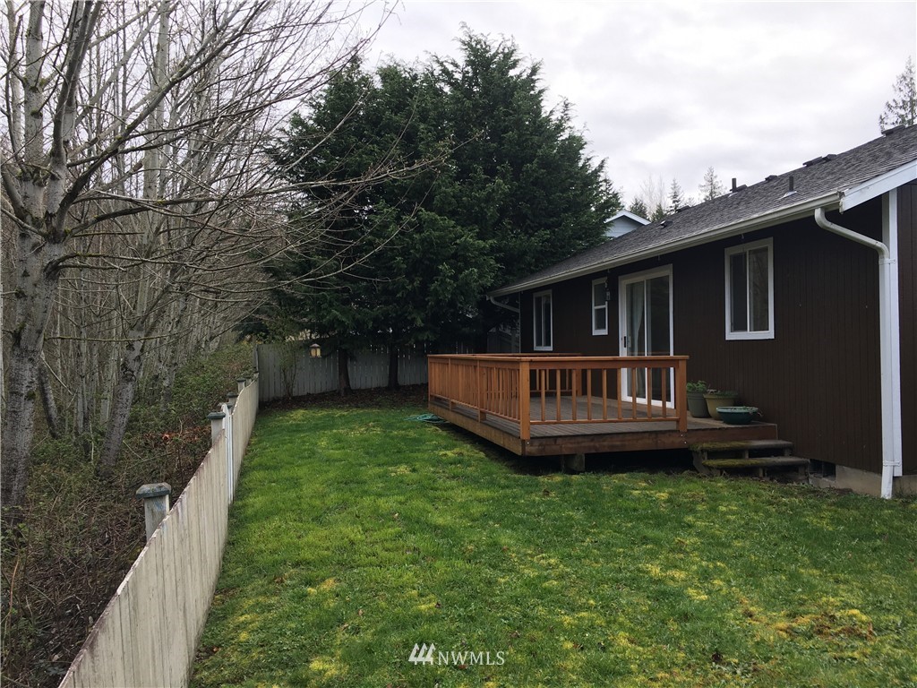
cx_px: 458
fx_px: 768
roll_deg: +0.2
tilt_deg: +0.4
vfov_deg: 48.2
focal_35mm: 29
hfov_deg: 61.7
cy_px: 344
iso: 25
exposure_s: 1/167
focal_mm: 4.15
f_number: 2.2
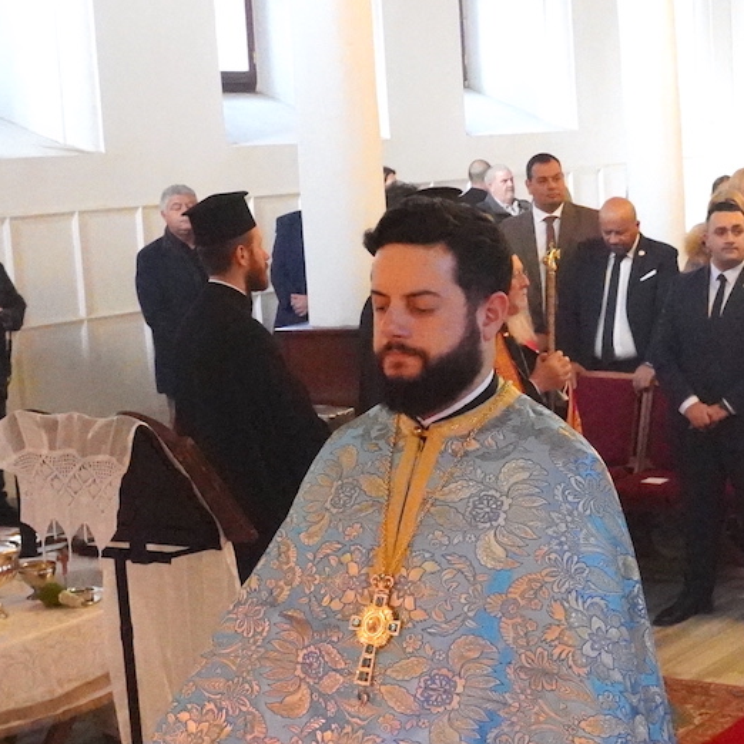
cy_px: 403
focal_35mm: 75
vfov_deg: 23.1
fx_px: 1824
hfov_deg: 22.2
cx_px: 750
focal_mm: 24
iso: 32000
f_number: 5.6
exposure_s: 1/800
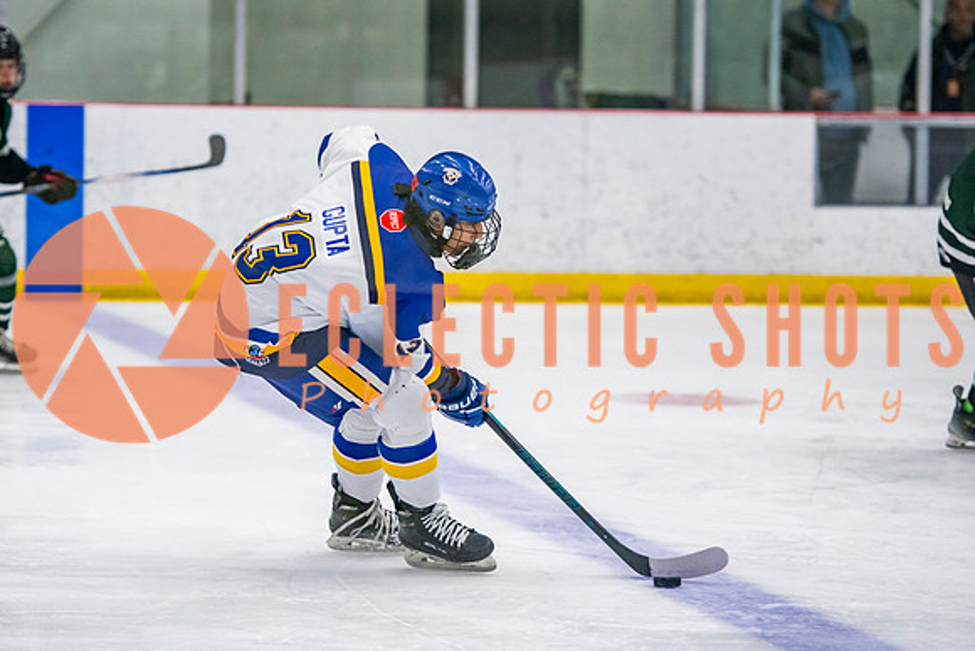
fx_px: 5133
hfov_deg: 10.8
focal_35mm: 189
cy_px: 247
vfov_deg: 7.3
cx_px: 389
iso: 2000
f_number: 3.2
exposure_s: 1/640
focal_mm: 135
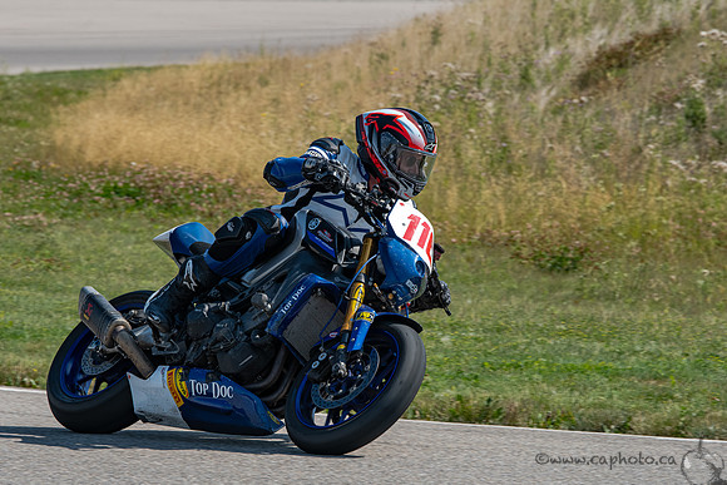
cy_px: 323
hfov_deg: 7.7
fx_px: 5384
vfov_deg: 5.2
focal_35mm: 267
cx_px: 364
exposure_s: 1/800
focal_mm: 200
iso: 280
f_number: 9
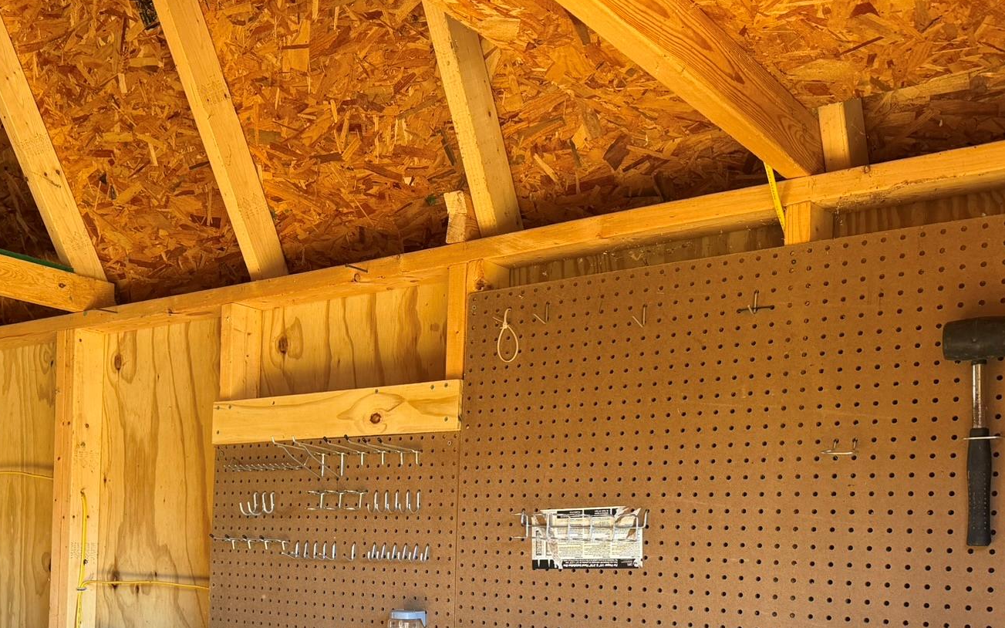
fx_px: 1095
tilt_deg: -1.4
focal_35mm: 40
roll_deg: -0.7
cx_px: 373
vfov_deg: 30.6
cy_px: 559
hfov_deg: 48.8
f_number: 1.78
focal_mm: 6.76
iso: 200
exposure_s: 1/107
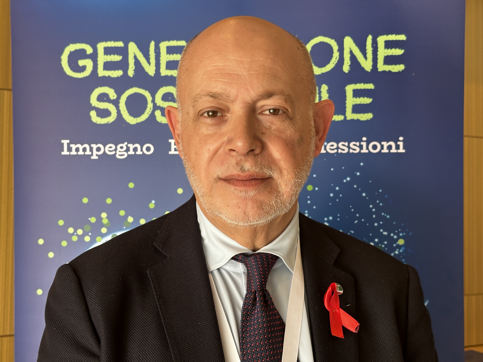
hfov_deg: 39.7
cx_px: 242
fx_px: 670
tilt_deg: +3.3
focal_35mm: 48
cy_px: 181
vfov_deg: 30.3
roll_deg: -0.7
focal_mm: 6.86
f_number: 1.78
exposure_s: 1/121
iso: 80
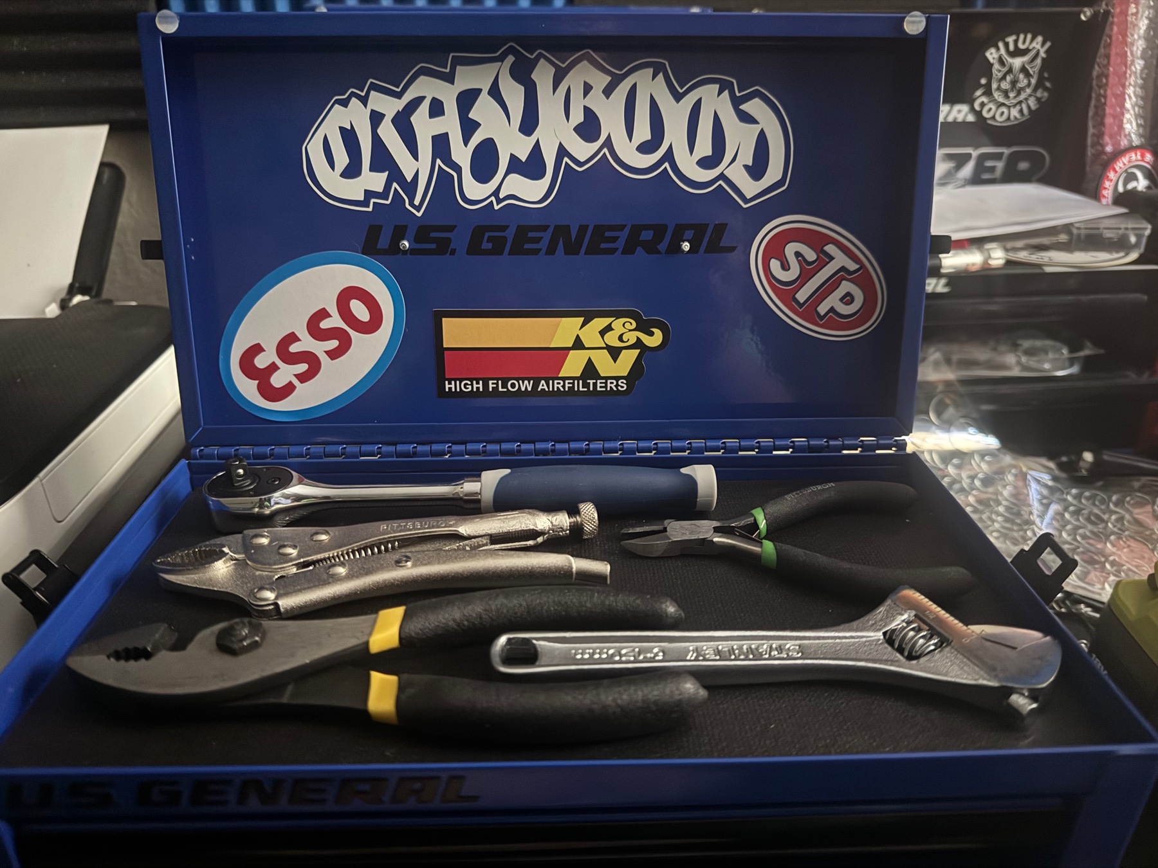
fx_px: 803
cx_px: 579
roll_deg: +0.5
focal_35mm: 24
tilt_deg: -27.5
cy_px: 434
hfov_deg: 71.6
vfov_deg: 56.8
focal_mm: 6.76
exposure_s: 1/16
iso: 1600
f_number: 1.78
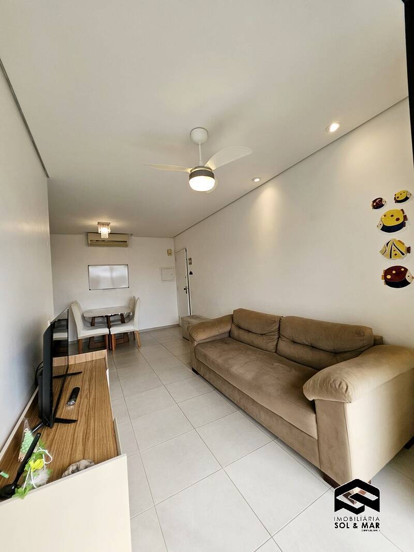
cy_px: 276
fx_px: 207
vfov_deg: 106.2
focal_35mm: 13
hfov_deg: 89.9
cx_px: 207
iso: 40
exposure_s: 1/60
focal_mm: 1.7
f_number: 2.2
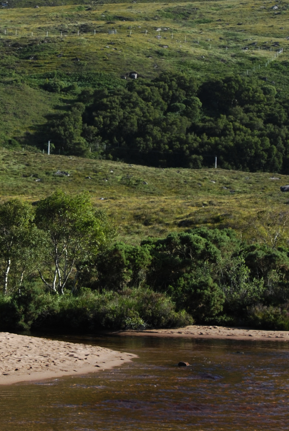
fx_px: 1225
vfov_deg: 19.8
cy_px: 106
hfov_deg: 13.4
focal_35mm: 102
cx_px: 58
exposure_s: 1/500
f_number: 4.5
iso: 200
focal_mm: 28
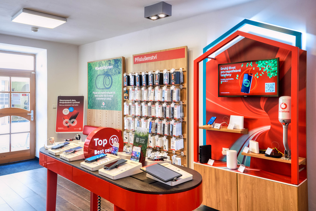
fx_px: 263
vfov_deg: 43.6
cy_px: 106
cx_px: 158
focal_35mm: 30
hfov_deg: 61.9
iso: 800
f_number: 8
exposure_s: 1/30
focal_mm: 30
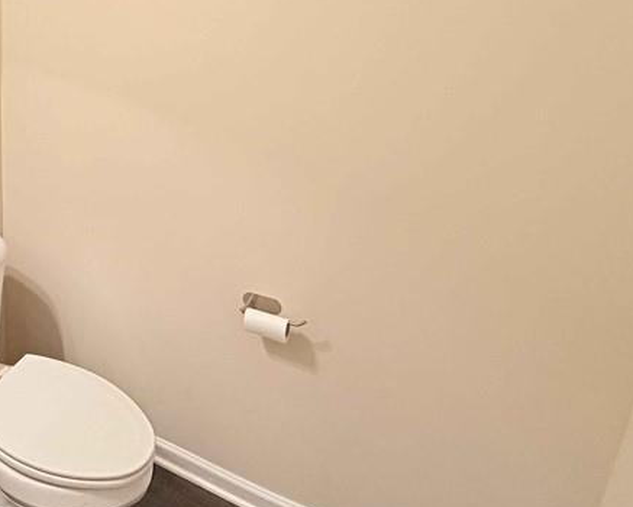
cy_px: 132
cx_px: 61
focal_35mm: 32
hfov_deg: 49.4
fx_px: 600
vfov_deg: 44.4
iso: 400
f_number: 2.2
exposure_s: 1/60
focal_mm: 2.22
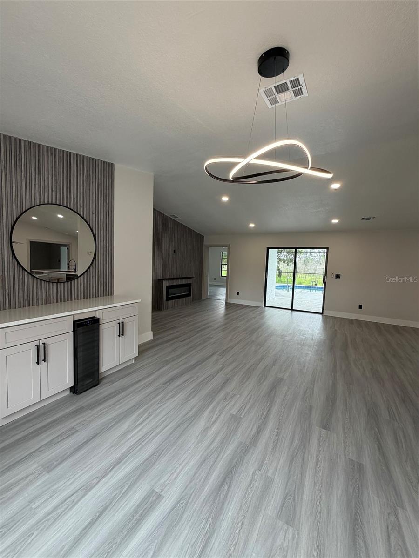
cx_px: 210
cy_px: 279
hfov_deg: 85.7
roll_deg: -2.2
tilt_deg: -3.8
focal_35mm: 14
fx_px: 226
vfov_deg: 102.1
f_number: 2.2
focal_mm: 2.22
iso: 100
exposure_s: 1/121
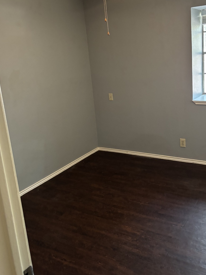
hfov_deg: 39.4
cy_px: 115
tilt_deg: -12.4
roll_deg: +5.0
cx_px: 128
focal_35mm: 36
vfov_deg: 51.1
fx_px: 286
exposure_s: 1/60
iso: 400
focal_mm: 5.96
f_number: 1.6
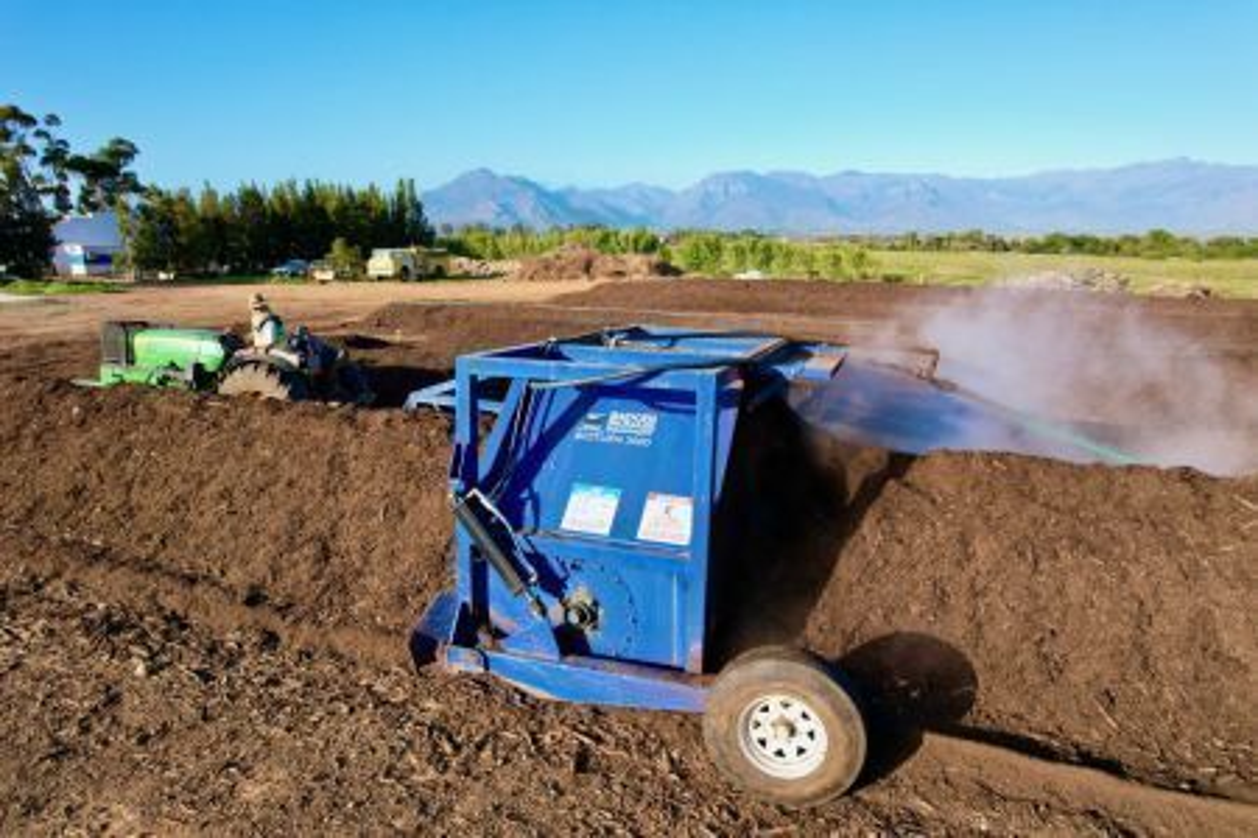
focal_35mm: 22
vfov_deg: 57.2
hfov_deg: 78.6
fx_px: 769
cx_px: 629
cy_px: 419
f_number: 2.8
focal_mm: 8.38
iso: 100
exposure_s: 1/240
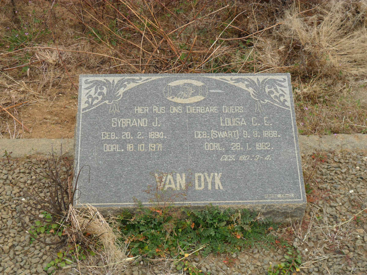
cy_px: 138
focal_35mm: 52
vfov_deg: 28.0
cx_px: 184
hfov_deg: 36.8
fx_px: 551
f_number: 5
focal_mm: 9.3
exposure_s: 1/180
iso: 100
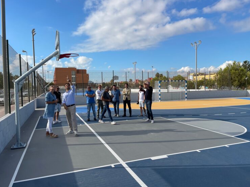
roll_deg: +1.3
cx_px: 127
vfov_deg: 51.4
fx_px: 195
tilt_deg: -2.2
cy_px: 94
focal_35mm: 27
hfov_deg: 65.3
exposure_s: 1/4132
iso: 32
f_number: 1.6
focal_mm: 4.2
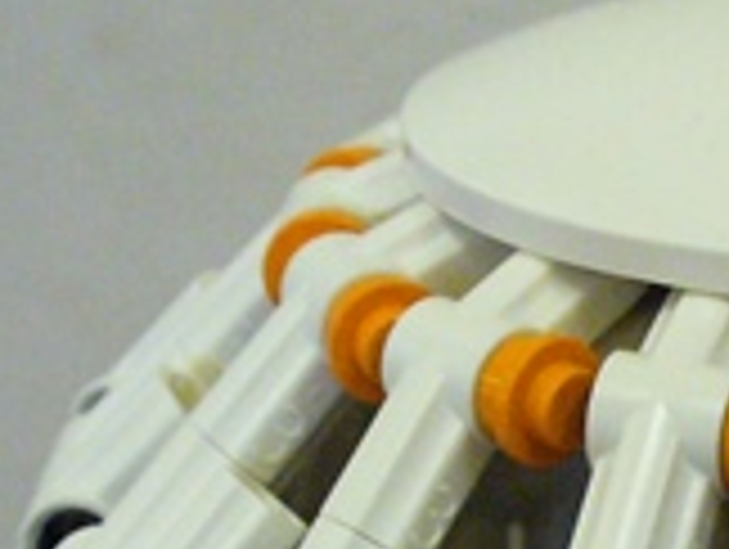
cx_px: 896
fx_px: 3079
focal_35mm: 146
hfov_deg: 13.1
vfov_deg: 9.8
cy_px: 878
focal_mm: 6.1
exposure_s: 1/60
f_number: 2.8
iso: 400
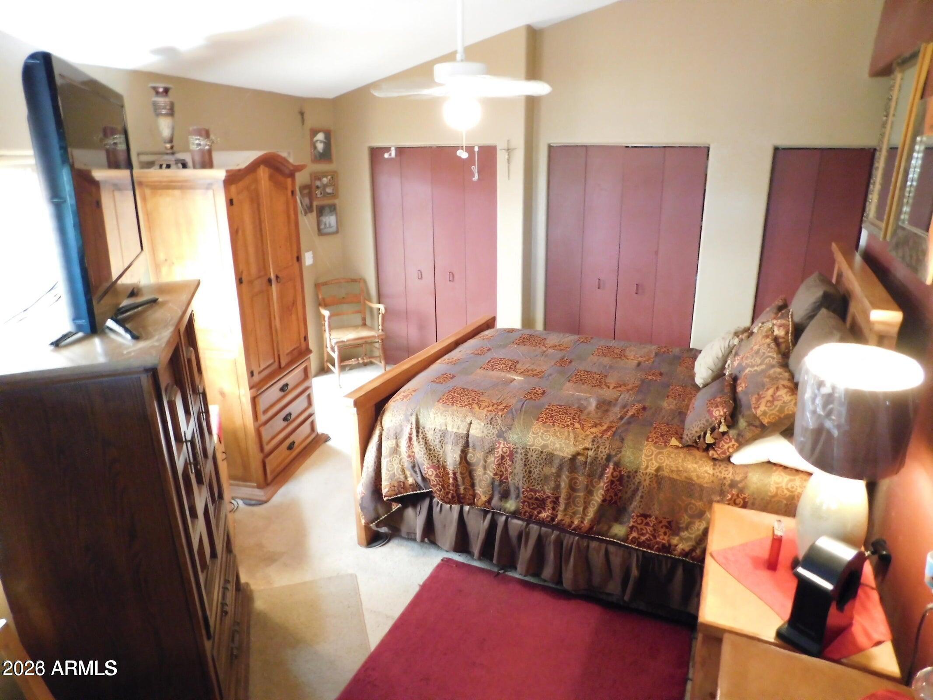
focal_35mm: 23
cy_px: 350
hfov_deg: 73.9
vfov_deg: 58.9
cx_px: 466
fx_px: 620
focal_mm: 4
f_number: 3
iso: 1600
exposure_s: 1/15
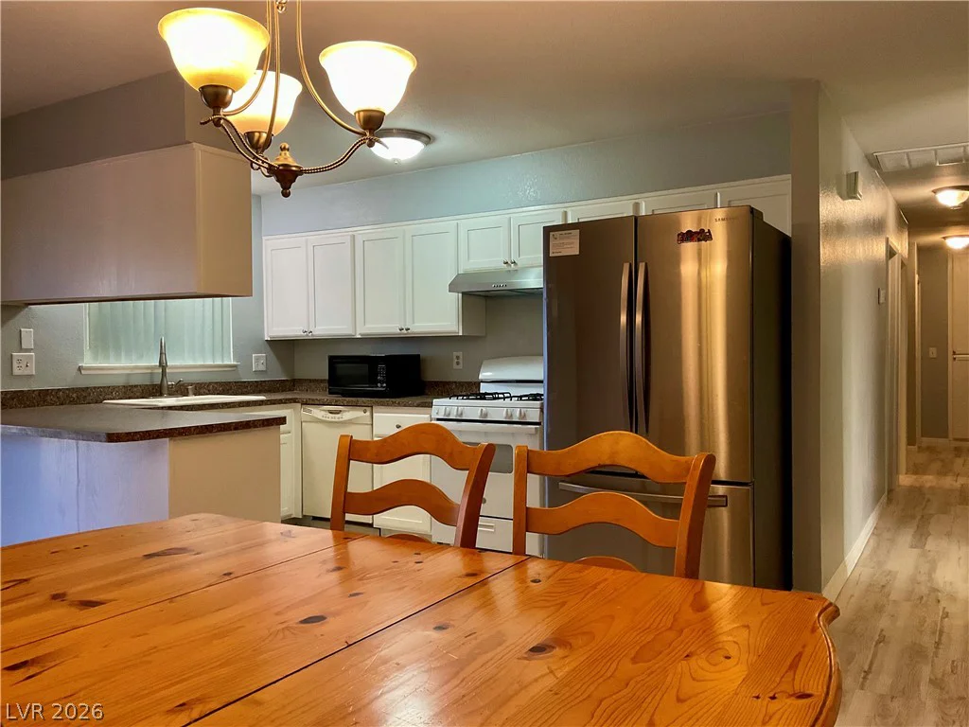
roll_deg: +0.5
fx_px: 812
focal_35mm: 29
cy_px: 364
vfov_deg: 48.2
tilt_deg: -0.7
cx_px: 484
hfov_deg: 61.7
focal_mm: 3
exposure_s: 1/60
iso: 125
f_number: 1.8
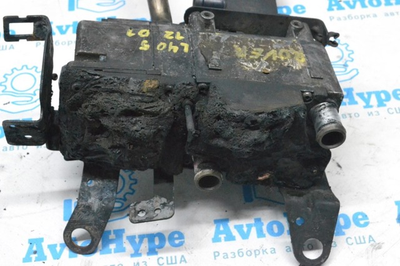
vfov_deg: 23.8
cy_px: 133
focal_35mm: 57
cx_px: 200
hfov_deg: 35.1
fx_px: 633
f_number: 9
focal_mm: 38
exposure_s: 1/160
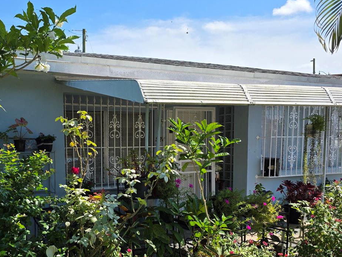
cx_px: 88
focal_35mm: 40
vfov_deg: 35.6
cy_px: 174
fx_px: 395
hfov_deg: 45.3
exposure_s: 1/5296
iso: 80
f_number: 1.7
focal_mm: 6.3
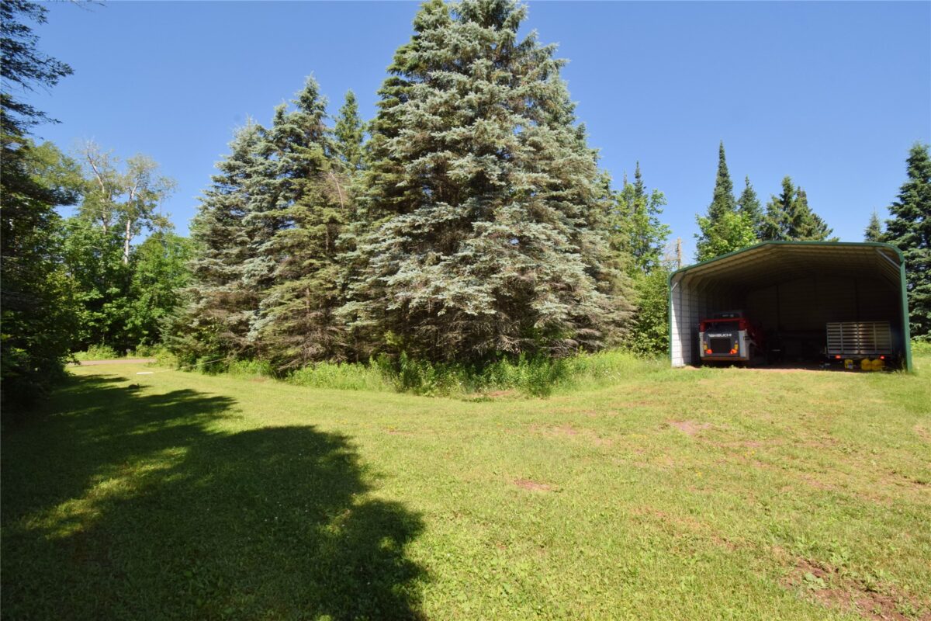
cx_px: 466
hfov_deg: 100.4
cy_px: 310
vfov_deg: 77.3
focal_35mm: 15
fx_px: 388
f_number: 18
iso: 320
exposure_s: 1/200
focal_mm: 10
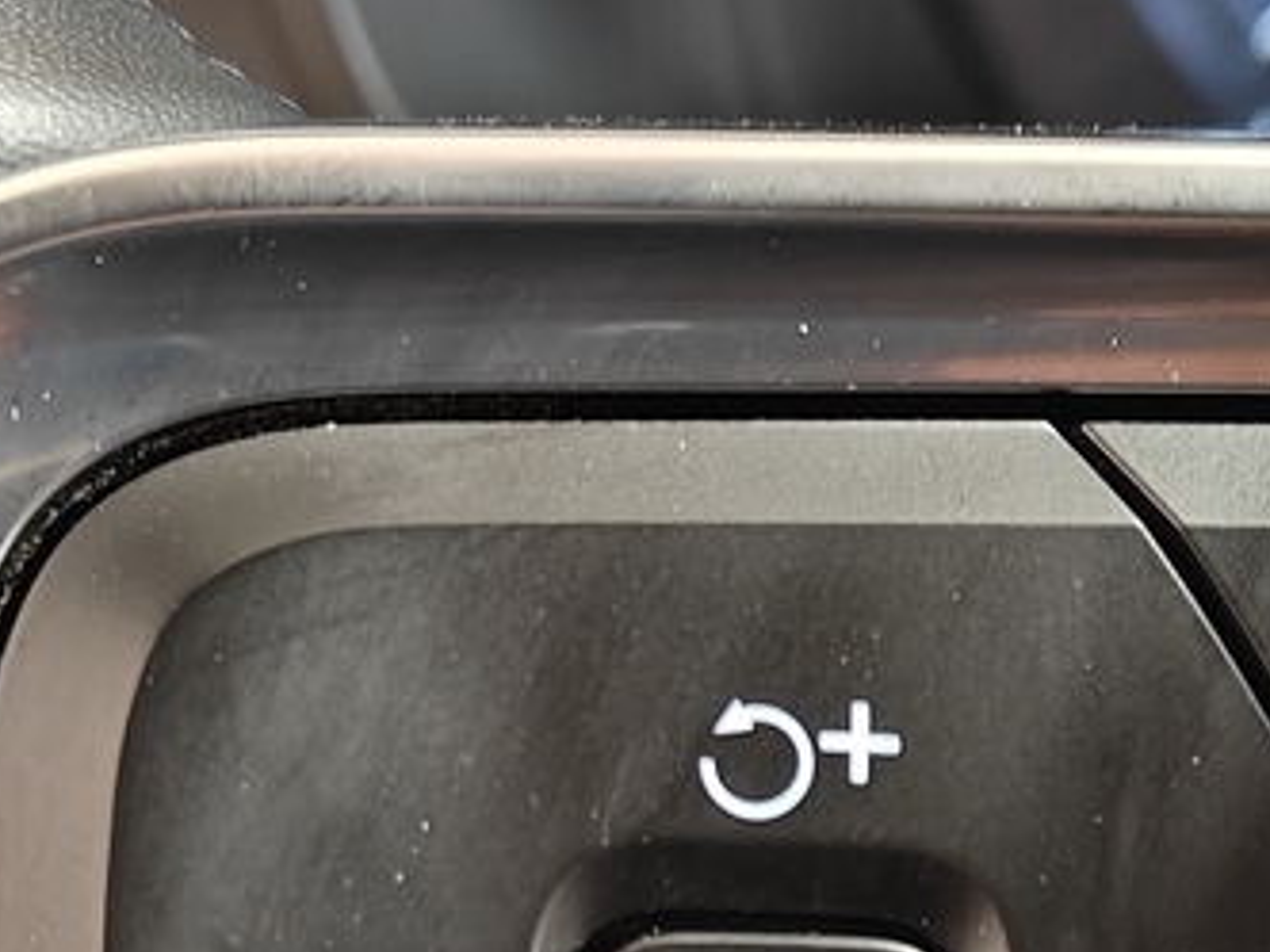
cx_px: 796
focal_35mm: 104
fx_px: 3816
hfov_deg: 18.9
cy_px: 1201
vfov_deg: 13.7
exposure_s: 1/20
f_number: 1.8
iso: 1600
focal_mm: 5.59
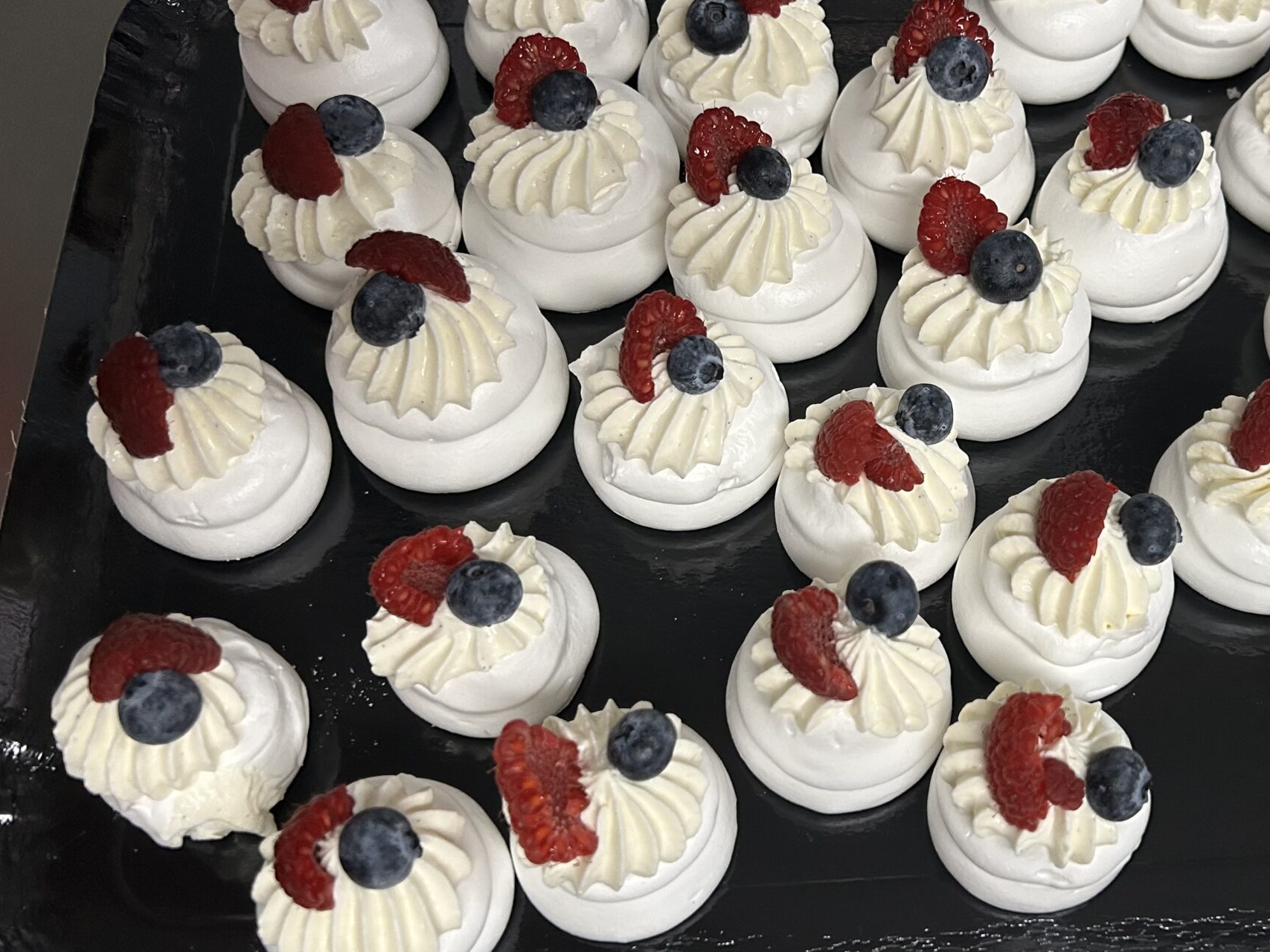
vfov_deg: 36.8
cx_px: 913
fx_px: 1431
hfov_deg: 46.6
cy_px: 487
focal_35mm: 39
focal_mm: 5.7
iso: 250
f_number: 1.5
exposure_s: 1/60
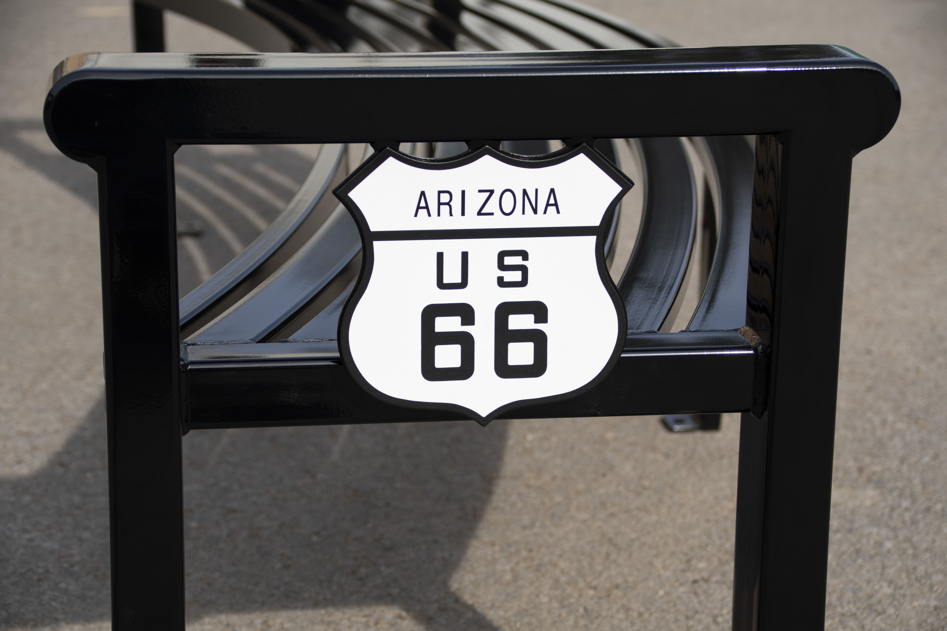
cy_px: 316
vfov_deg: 14.6
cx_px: 473
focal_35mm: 94
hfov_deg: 21.7
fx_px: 2473
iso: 200
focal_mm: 62
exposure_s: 1/1250
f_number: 5
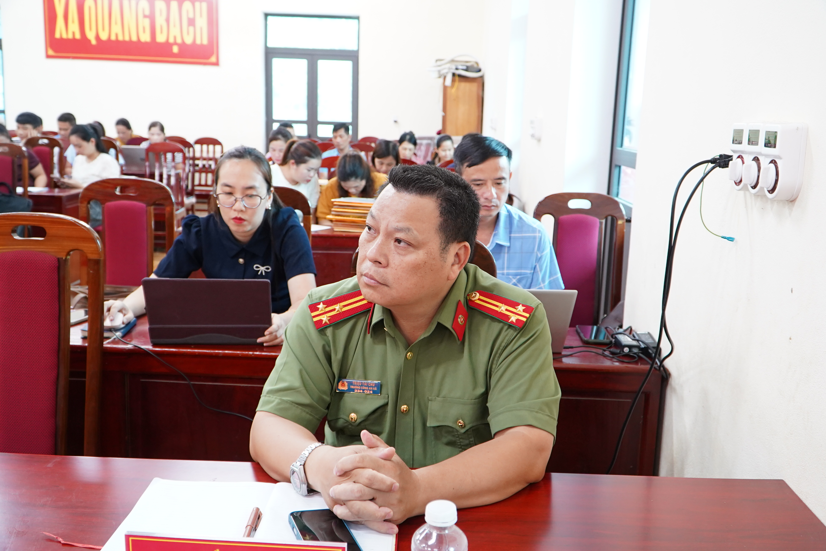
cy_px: 276
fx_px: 757
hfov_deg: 57.2
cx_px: 413
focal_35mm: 33
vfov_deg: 40.0
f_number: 4
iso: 1600
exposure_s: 1/40
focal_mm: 22
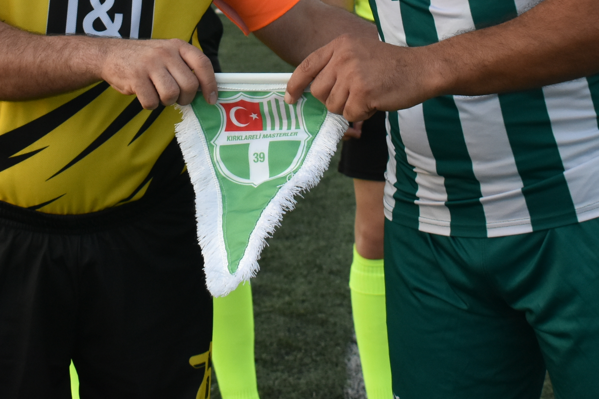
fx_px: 1767
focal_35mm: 106
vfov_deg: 12.6
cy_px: -74
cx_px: 264
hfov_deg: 19.2
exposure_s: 1/200
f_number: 5.6
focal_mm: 29
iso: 800
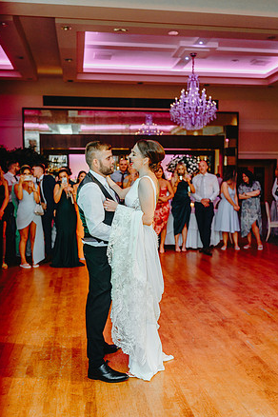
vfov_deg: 53.1
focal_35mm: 36
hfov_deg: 36.9
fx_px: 417
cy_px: 213
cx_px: 137
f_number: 2
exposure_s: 1/250
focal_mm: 35
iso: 1600
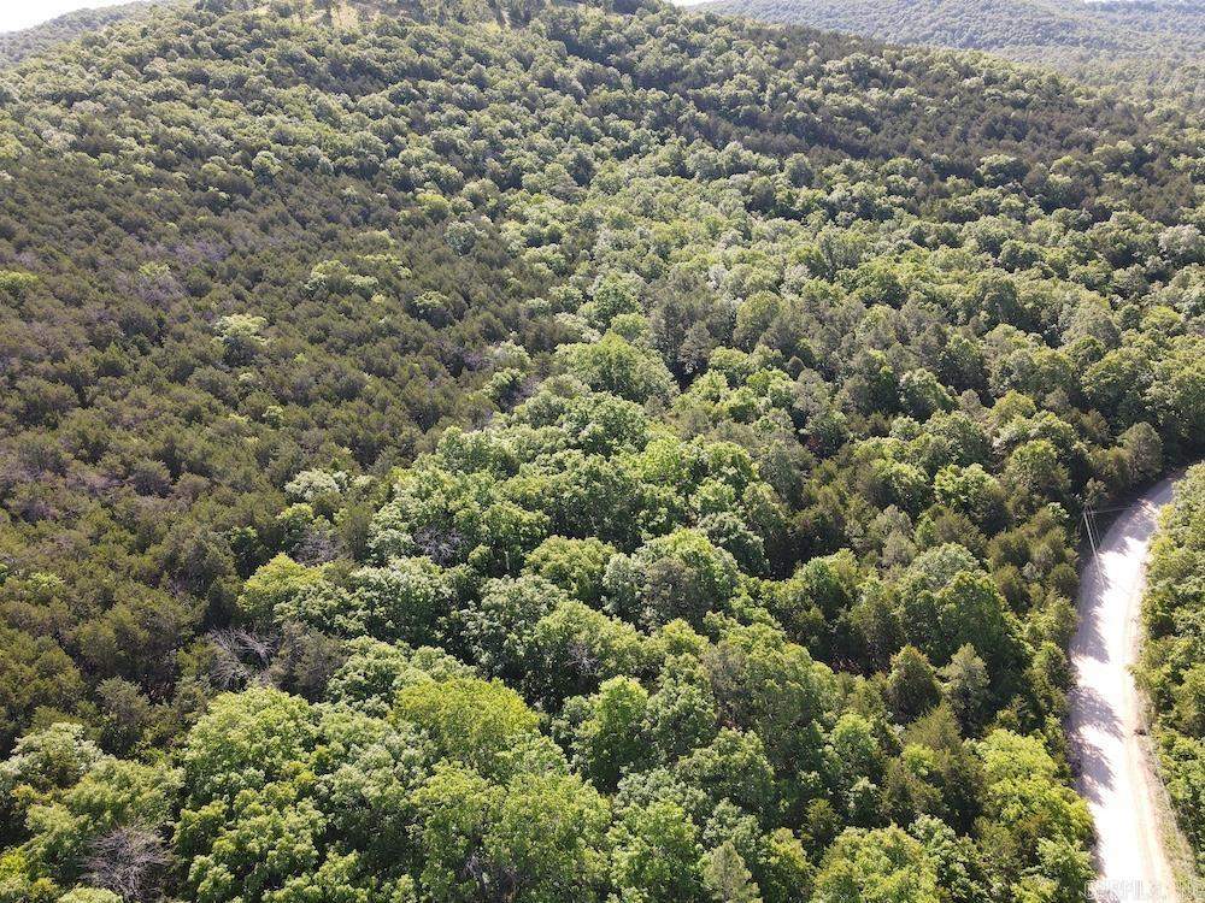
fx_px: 835
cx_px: 602
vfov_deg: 56.8
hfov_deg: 71.6
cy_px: 452
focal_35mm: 24
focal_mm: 4.5
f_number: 2.8
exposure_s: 1/15
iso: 170
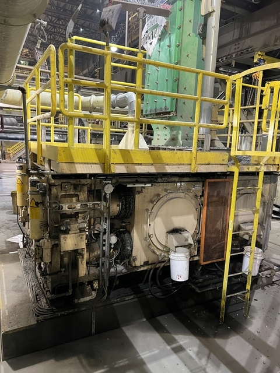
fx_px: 280
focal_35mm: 26
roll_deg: -3.3
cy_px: 186
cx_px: 140
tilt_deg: -8.4
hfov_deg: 53.1
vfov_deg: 67.3
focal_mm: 5.7
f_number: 1.5
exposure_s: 1/60
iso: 500
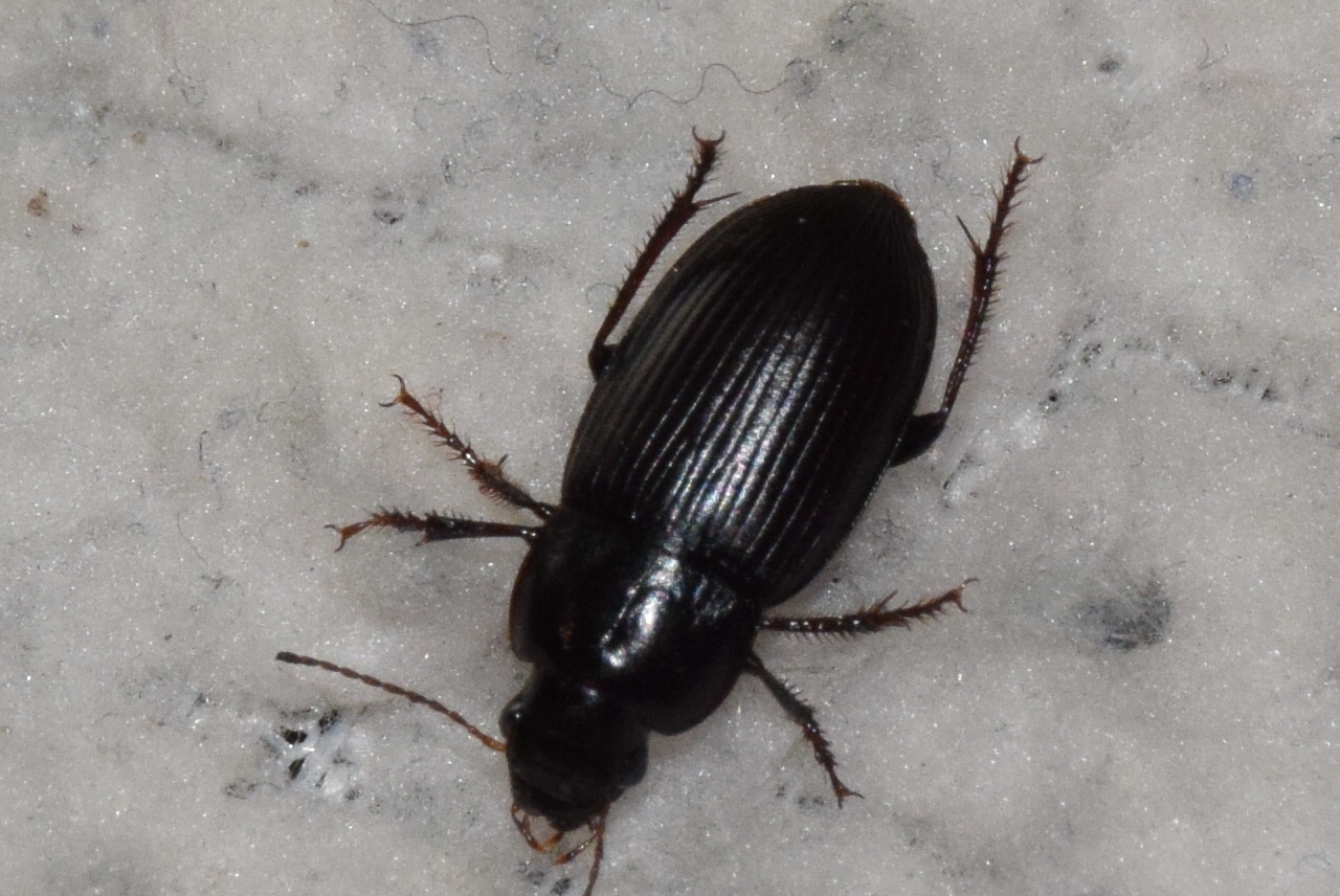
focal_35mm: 210
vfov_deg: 6.6
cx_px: 670
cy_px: 448
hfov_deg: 9.8
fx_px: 7824
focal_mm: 140
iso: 1250
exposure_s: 1/160
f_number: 16
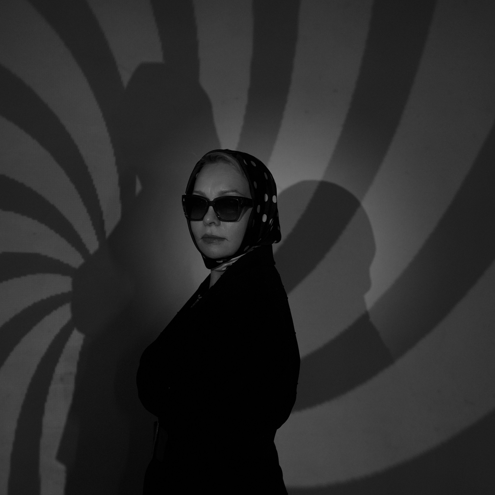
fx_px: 1893
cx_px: 249
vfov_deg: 14.9
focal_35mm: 117
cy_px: 337
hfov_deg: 14.9
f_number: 2.8
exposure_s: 1/125
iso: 800
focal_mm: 91
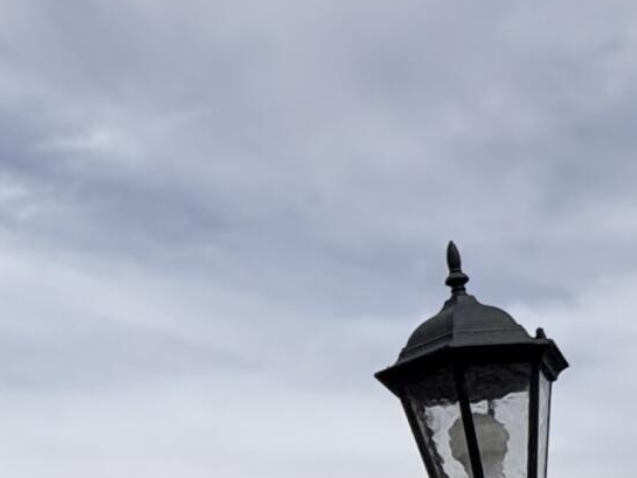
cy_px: 460
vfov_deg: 18.7
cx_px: -176
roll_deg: +1.4
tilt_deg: +15.6
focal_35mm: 77
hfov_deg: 22.8
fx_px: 1417
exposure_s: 1/4367
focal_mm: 2.22
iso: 50
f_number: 2.2
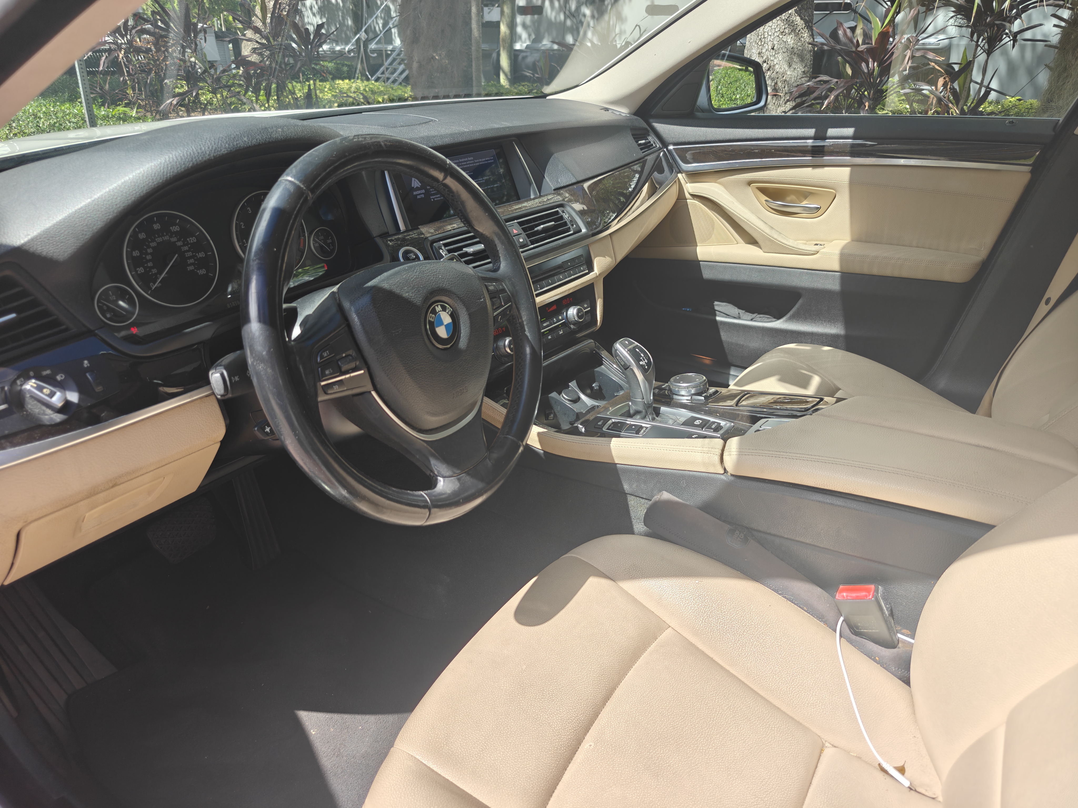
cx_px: 539
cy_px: 404
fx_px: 716
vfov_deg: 58.9
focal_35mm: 23
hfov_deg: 73.9
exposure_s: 1/535
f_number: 1.6
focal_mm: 6.06
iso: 80
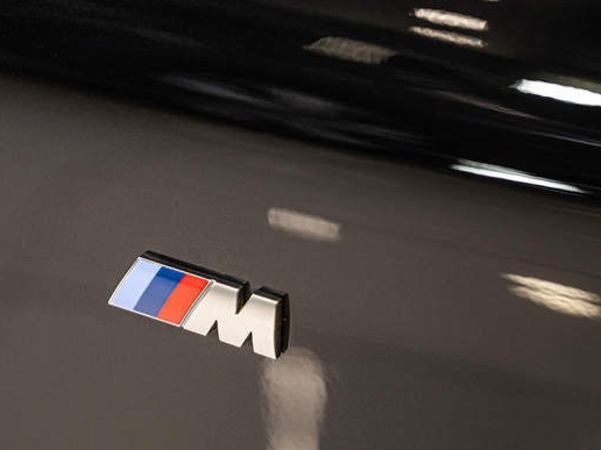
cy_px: 305
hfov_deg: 13.8
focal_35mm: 143
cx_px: 217
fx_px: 2483
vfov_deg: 10.4
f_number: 2.8
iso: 800
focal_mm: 75
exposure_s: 1/160
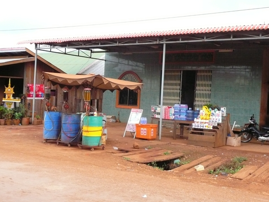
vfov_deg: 29.1
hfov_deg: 38.2
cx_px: 134
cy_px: 101
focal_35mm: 50
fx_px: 389
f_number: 4.2
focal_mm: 8.2
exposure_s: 1/250
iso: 400
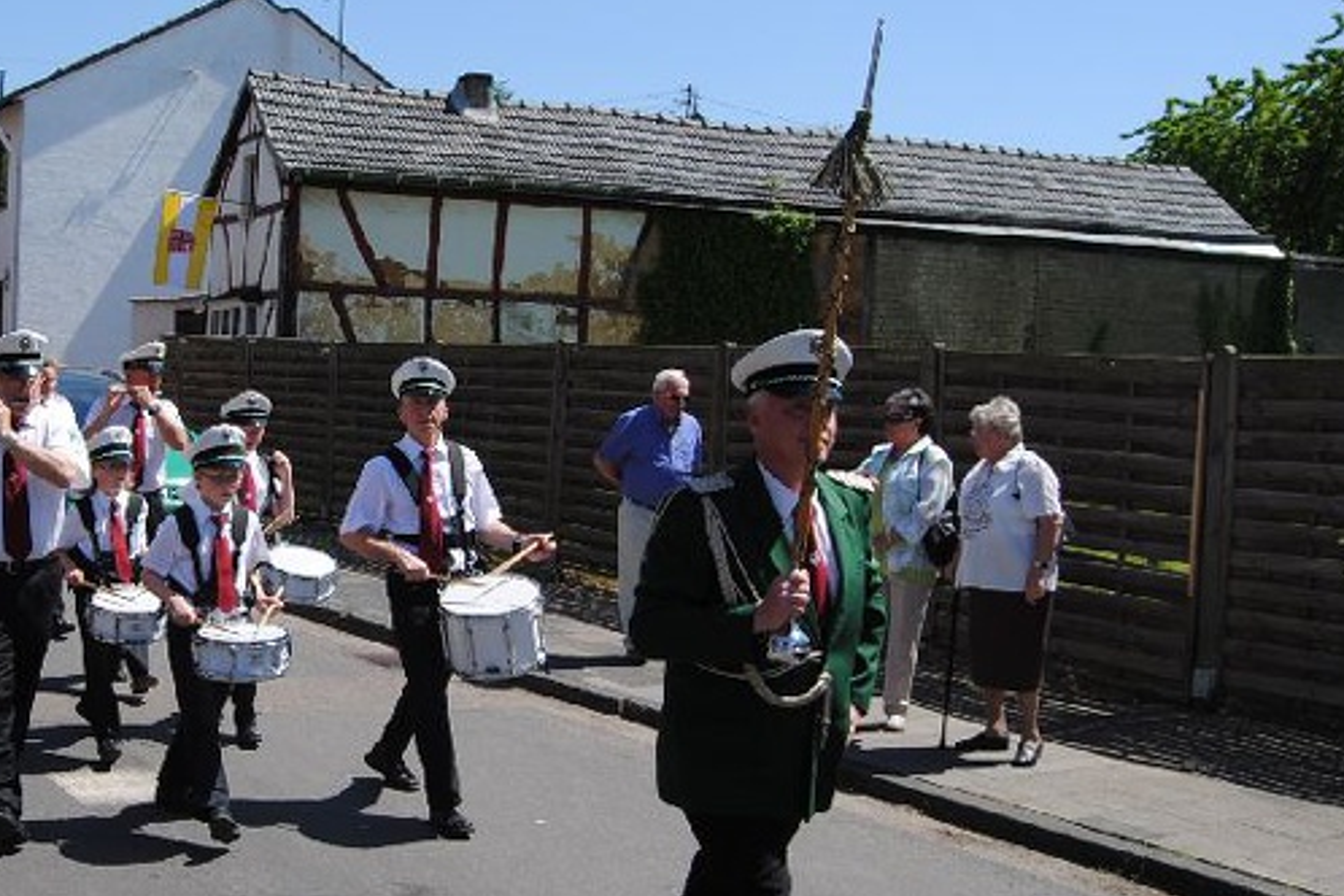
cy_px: 507
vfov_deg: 31.2
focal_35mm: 43
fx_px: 1605
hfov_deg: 43.5
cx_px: 291
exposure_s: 1/250
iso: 100
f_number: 8
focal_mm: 18
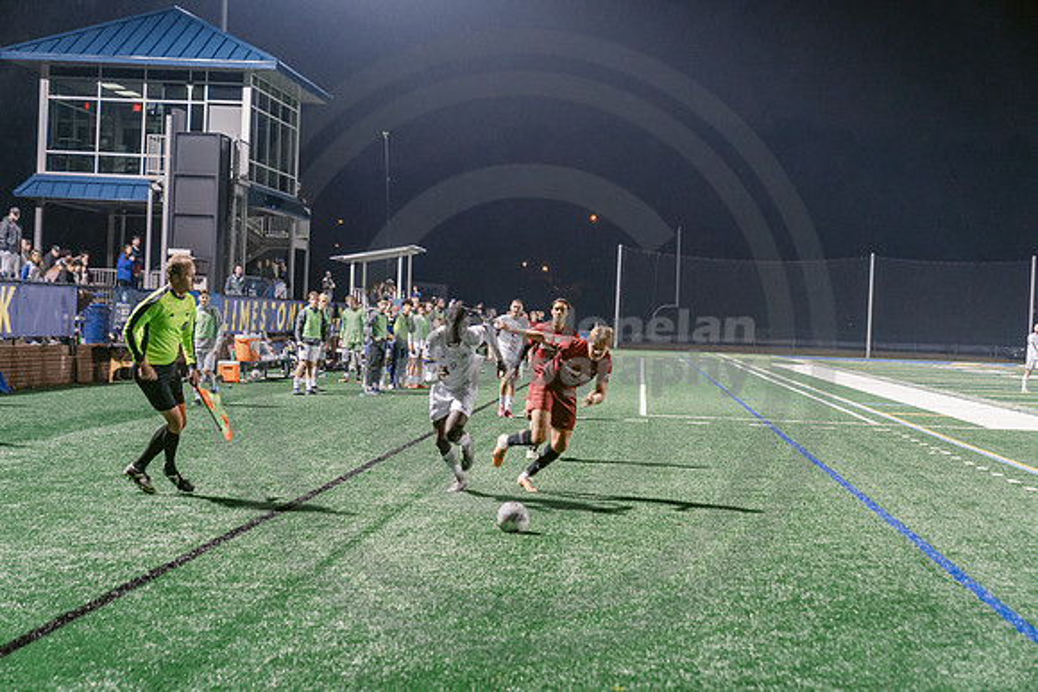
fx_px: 2019
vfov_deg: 19.5
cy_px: 346
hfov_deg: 28.8
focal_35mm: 70
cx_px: 519
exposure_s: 1/125
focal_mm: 70
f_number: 3.5
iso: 2500
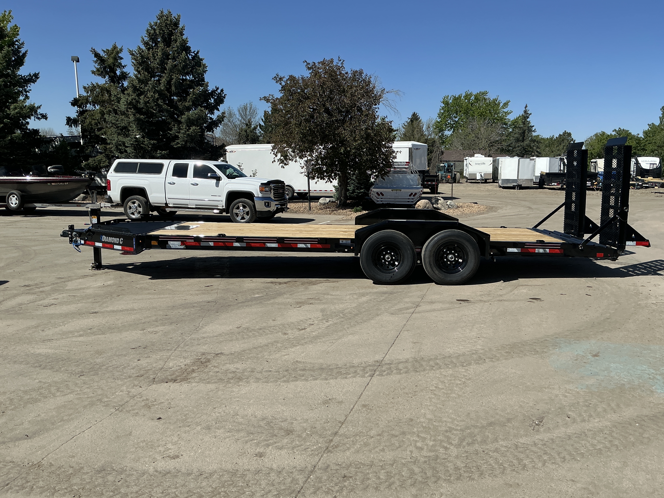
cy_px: 249
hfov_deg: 63.4
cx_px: 332
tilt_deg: -5.2
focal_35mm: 28
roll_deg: +0.8
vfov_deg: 49.7
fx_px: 537
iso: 25
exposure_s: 1/2667
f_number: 1.8
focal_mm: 3
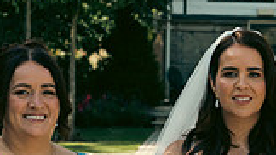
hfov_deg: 11.5
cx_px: 240
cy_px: 183
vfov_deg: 6.4
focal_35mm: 187
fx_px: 1368
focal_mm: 50
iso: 250
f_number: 5
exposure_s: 1/500
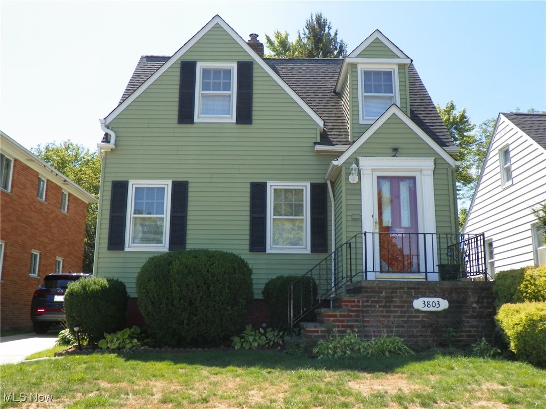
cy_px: 204
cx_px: 273
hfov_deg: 52.6
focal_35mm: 35
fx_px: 552
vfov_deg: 40.7
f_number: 4
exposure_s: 1/320
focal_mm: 6.2
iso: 64
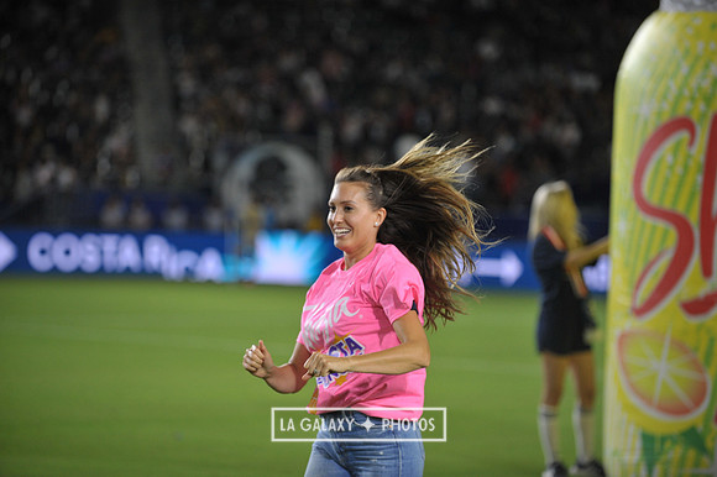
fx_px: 2986
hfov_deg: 13.7
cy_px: 238
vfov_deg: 9.1
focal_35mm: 150
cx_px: 358
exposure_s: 1/1000
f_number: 2.8
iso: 1250
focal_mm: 150
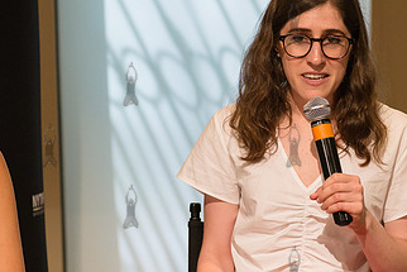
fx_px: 1629
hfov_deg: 14.2
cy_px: 145
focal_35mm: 144
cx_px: 293
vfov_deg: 9.5
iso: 2500
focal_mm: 80
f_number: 4
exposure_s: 1/640
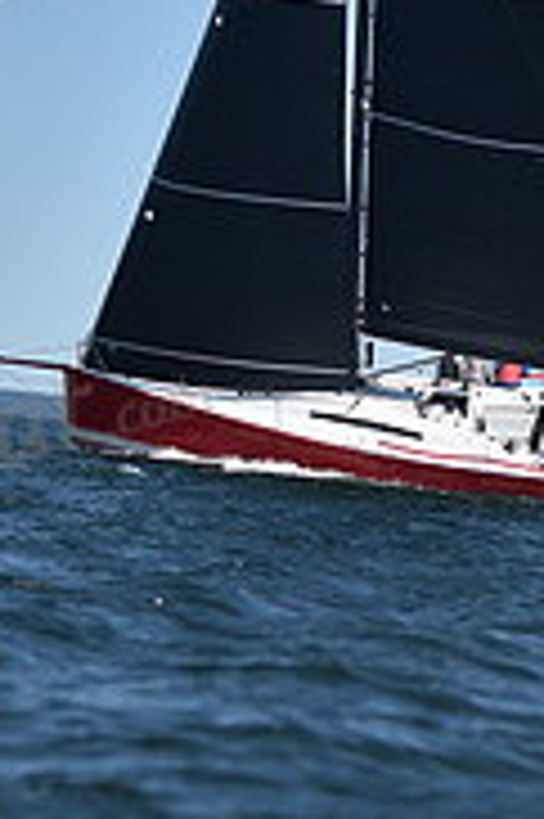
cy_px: 166
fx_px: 5064
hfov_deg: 6.1
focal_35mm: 223
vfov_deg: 9.2
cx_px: 447
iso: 250
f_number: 3.2
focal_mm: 70
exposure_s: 1/8000
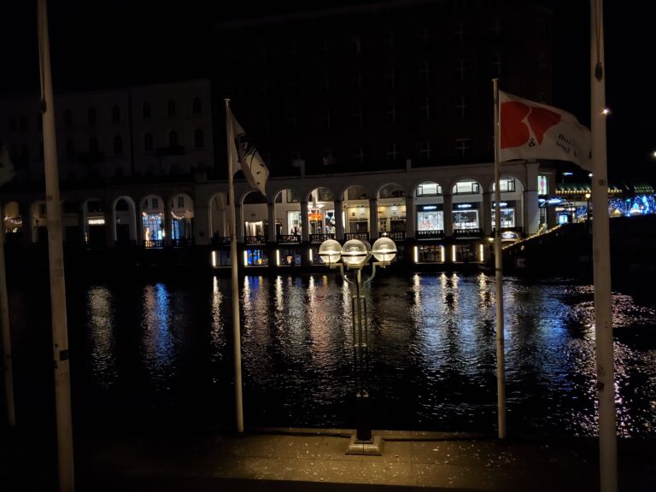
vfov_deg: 53.1
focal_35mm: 26
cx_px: 328
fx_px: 493
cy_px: 246
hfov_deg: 67.3
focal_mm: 4.3
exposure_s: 1/50
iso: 320
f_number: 1.5
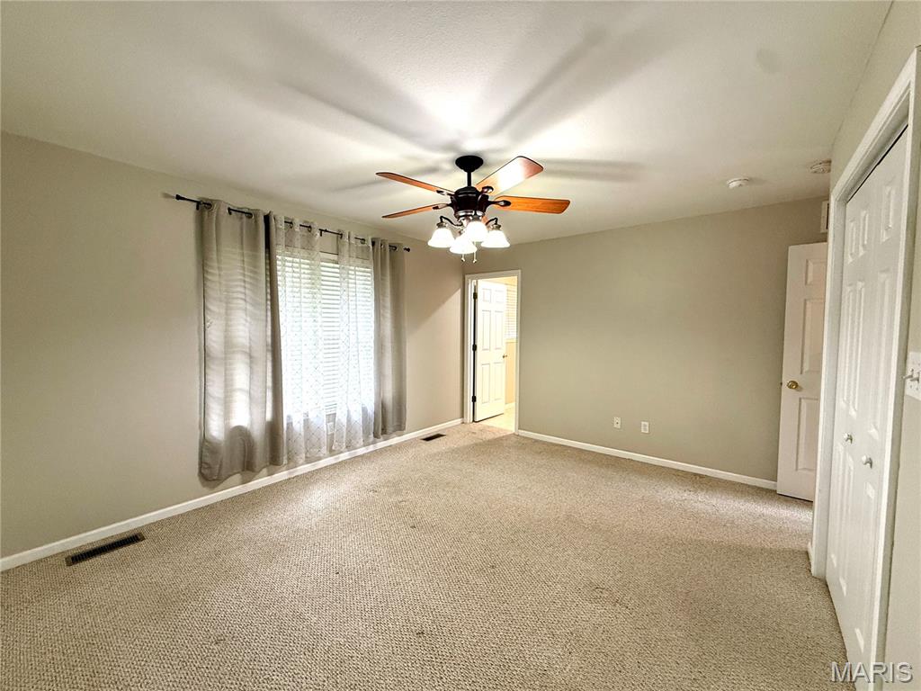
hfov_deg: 102.1
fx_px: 372
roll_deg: -0.5
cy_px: 346
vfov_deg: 85.7
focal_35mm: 14
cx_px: 460
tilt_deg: -2.7
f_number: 2.2
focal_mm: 2.22
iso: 250
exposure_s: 1/60
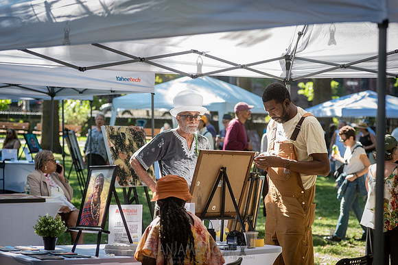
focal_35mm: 86
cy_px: 132
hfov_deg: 23.6
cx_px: 199
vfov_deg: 15.9
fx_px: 951
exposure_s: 1/1000
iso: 1600
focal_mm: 86
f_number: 4
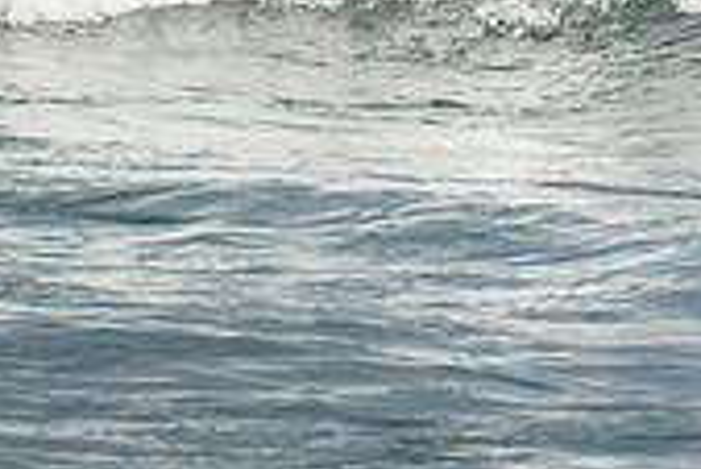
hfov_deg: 0.8
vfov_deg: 0.5
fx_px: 50826
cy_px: -247
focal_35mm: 2608
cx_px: 1120
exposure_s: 1/2000
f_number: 11
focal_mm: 760
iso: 900
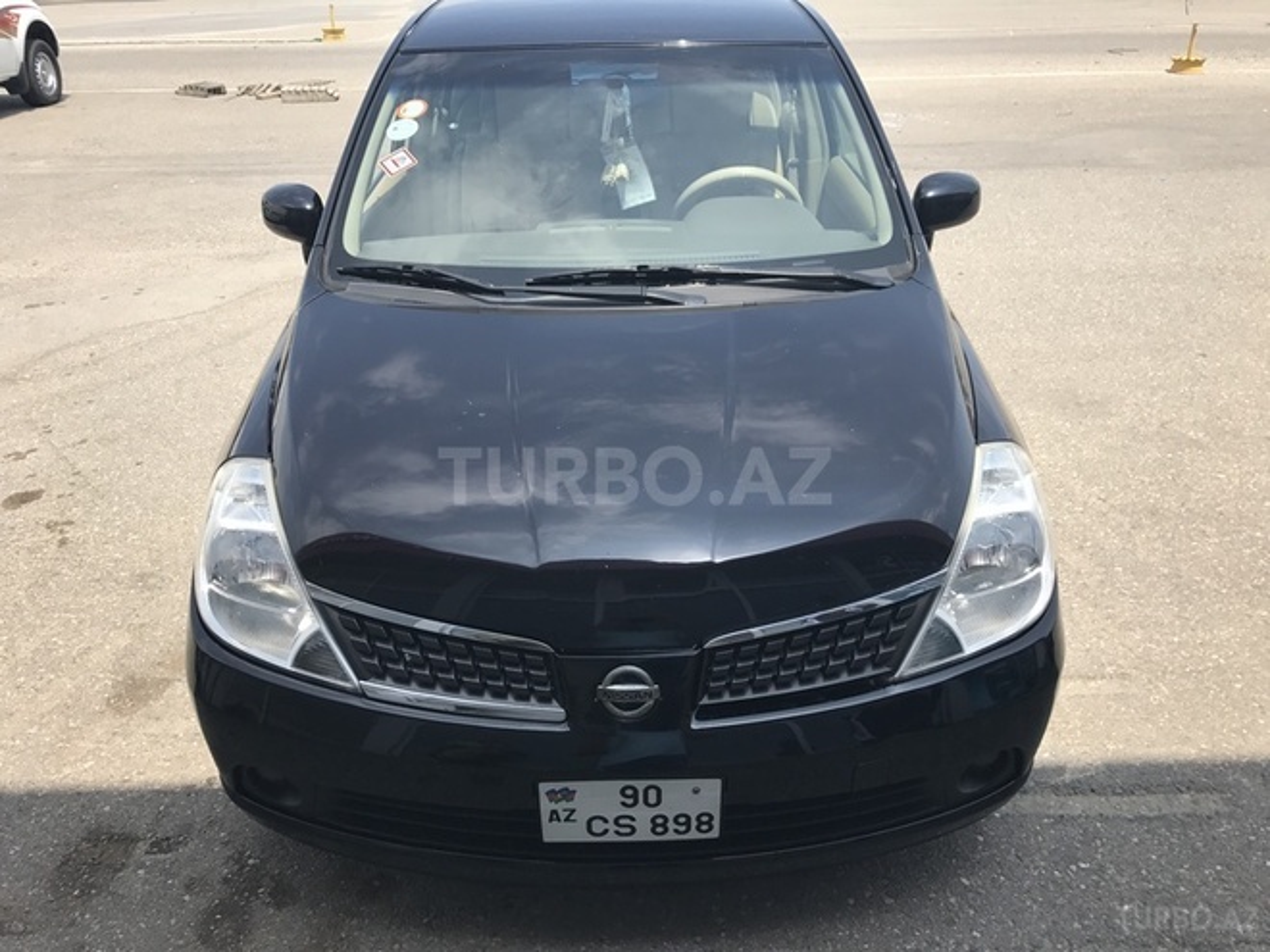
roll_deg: +2.0
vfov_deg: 49.7
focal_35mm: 28
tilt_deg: -27.5
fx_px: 1027
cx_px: 635
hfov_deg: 63.4
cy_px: 476
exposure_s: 1/1497
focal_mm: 3.99
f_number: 1.8
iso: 20
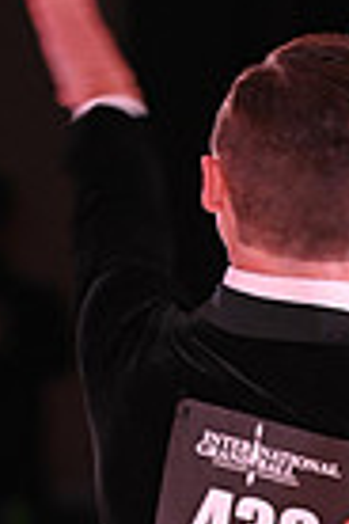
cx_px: 662
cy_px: 957
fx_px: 9800
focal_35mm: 674
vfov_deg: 3.0
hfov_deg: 2.0
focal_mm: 160
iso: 2000
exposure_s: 1/200
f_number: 5
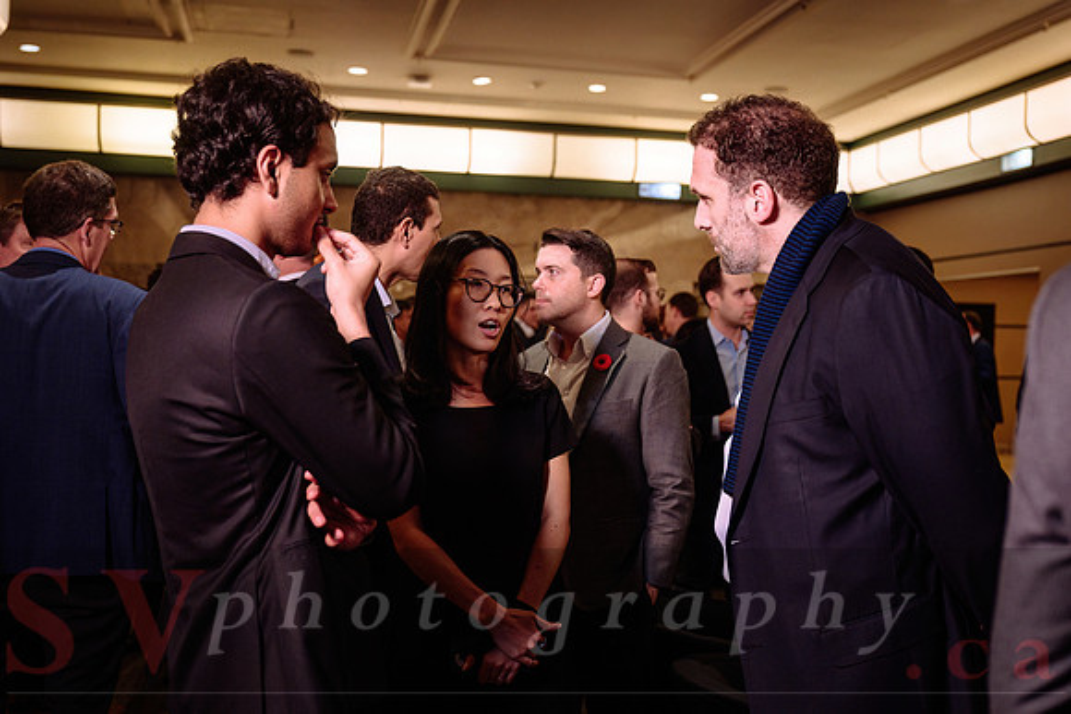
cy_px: 392
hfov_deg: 47.6
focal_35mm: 41
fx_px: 1211
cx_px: 596
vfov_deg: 32.8
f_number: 3.2
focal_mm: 36
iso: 800
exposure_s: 1/100
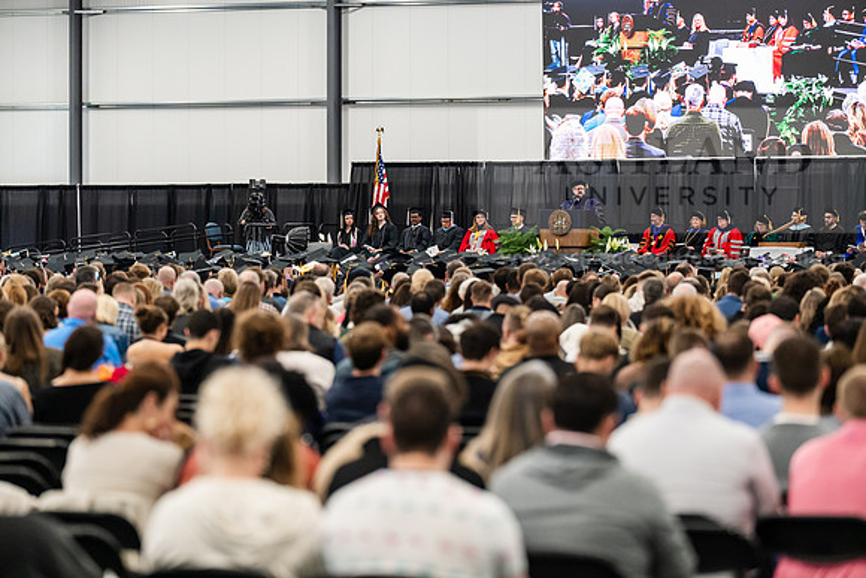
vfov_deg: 6.9
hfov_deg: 10.3
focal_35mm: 200
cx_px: 433
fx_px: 4812
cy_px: 289
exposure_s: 1/200
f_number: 4
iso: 3200
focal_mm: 200
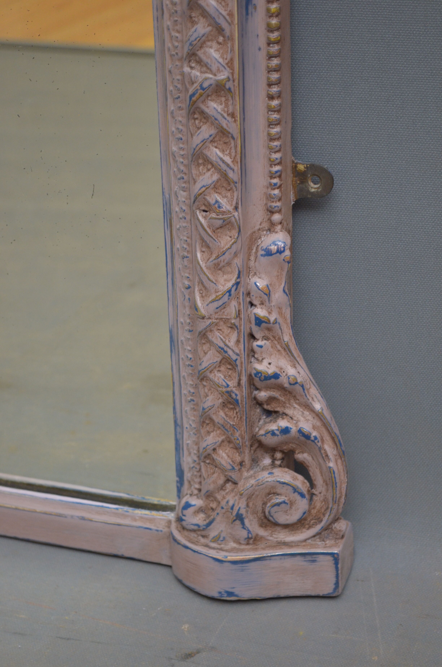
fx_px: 1526
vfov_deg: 24.7
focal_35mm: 82
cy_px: 334
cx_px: 221
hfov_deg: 16.5
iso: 1250
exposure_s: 1/125
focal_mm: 55
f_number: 5.6
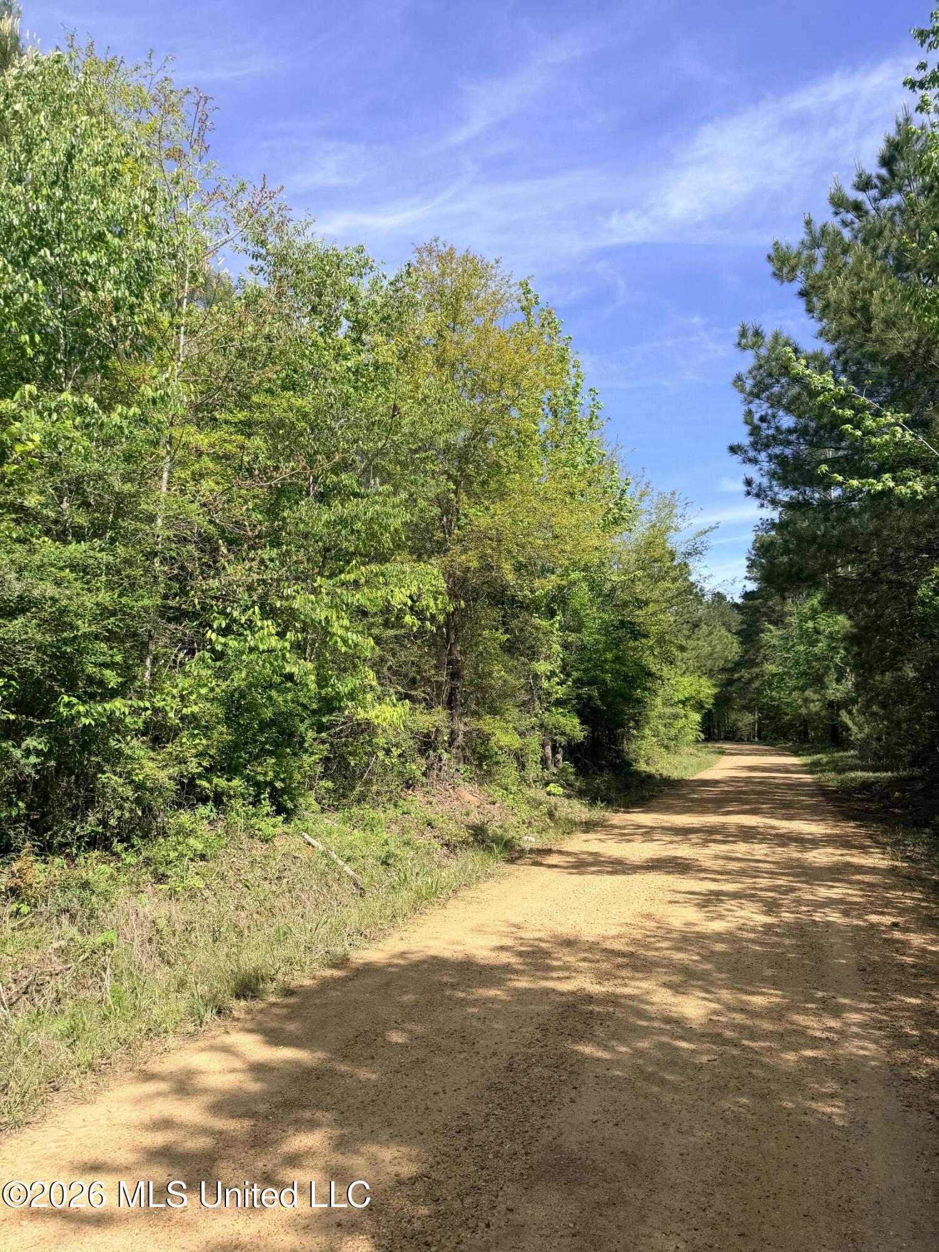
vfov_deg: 71.6
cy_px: 626
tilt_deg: +10.1
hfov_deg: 56.8
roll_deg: +0.2
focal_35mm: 24
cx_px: 470
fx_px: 868
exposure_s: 1/3425
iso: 80
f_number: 1.78
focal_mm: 6.76
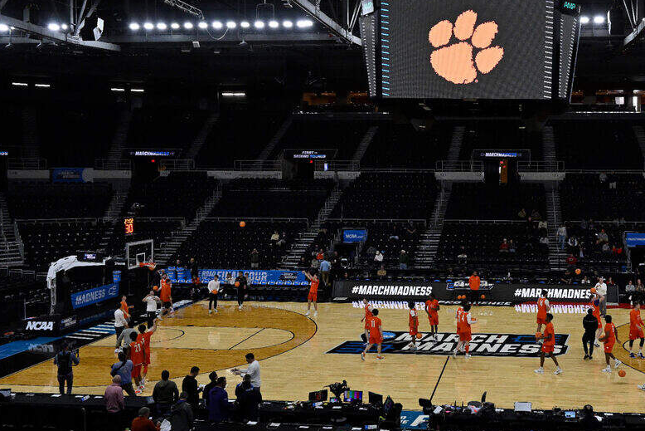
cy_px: 196
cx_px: 473
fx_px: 663
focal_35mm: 37
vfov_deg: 35.9
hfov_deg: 50.1
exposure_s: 1/800
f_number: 5.6
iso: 4000
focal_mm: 24
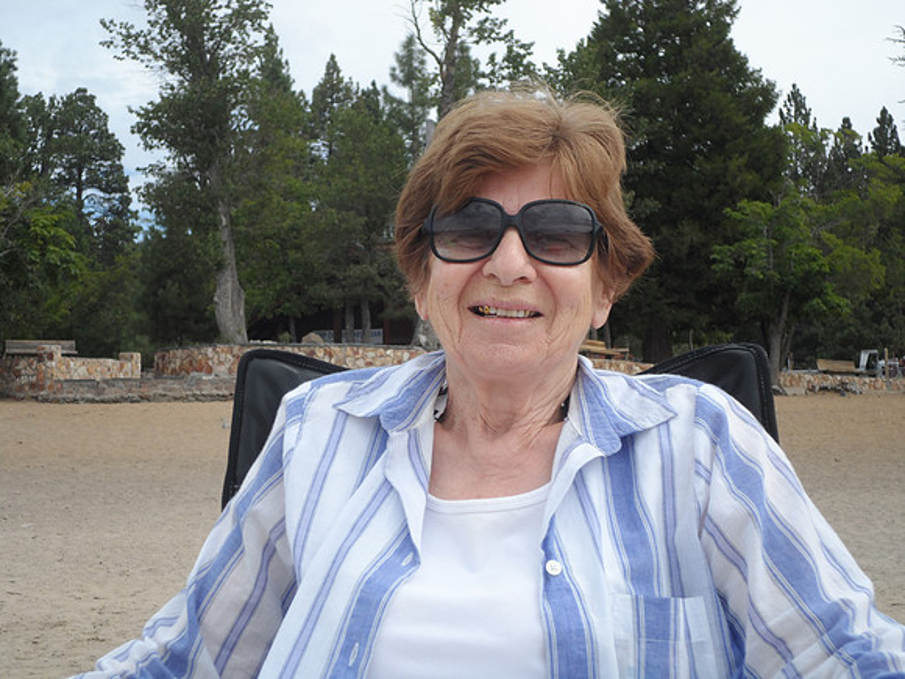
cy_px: 340
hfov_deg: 29.0
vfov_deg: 21.9
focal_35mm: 67
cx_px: 452
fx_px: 1752
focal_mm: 12
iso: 80
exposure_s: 1/350
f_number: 4.1
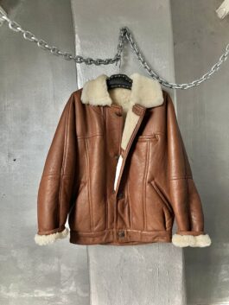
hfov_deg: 53.1
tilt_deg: -1.6
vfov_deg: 67.3
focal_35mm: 26
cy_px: 152
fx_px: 229
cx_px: 114
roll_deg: +1.0
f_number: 1.6
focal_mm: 5.1
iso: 800
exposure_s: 1/30
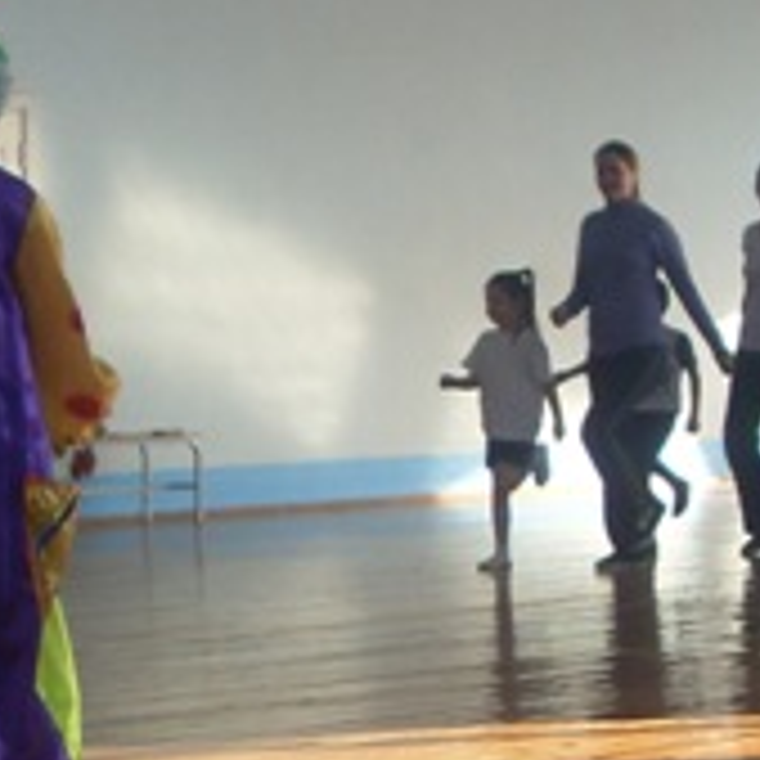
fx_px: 3850
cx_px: 872
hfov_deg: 11.1
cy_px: 621
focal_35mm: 155
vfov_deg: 11.2
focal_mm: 6.3
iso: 80
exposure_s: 1/180
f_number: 2.8
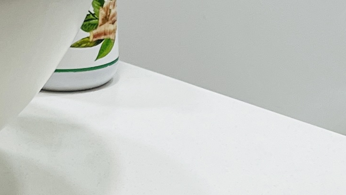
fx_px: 1440
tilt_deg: -21.6
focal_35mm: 157
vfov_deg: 7.7
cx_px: 325
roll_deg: -0.6
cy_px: 240
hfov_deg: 13.5
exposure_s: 1/120
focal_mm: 5.1
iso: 100
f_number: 1.6
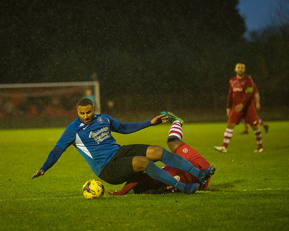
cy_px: 106
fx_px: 1850
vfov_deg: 7.1
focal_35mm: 216
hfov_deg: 8.9
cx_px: 108
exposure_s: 1/1000
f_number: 2.8
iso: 5000
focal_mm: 170
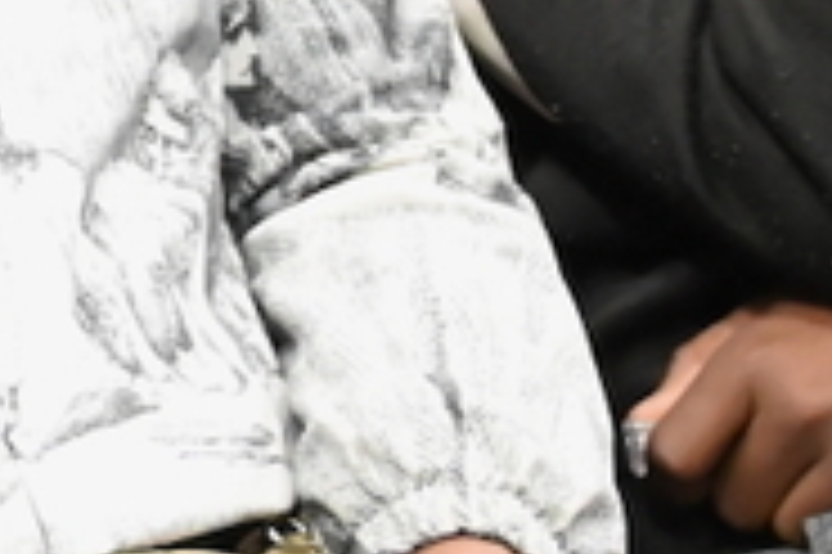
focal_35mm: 194
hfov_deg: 9.1
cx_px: -1412
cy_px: -464
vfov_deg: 6.9
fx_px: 4479
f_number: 4
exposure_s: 1/60
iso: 11400
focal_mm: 35
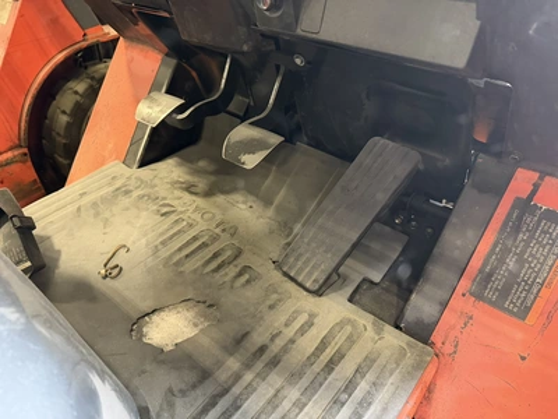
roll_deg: +4.2
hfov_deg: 71.6
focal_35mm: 24
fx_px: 387
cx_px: 279
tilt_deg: -42.0
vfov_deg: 56.8
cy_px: 210
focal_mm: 6.76
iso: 800
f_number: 1.78
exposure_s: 1/43
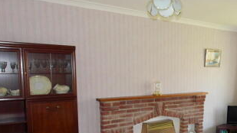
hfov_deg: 51.2
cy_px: 97
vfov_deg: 31.5
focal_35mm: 37
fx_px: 233
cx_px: 183
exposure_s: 1/60
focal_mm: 9
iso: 500
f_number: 4
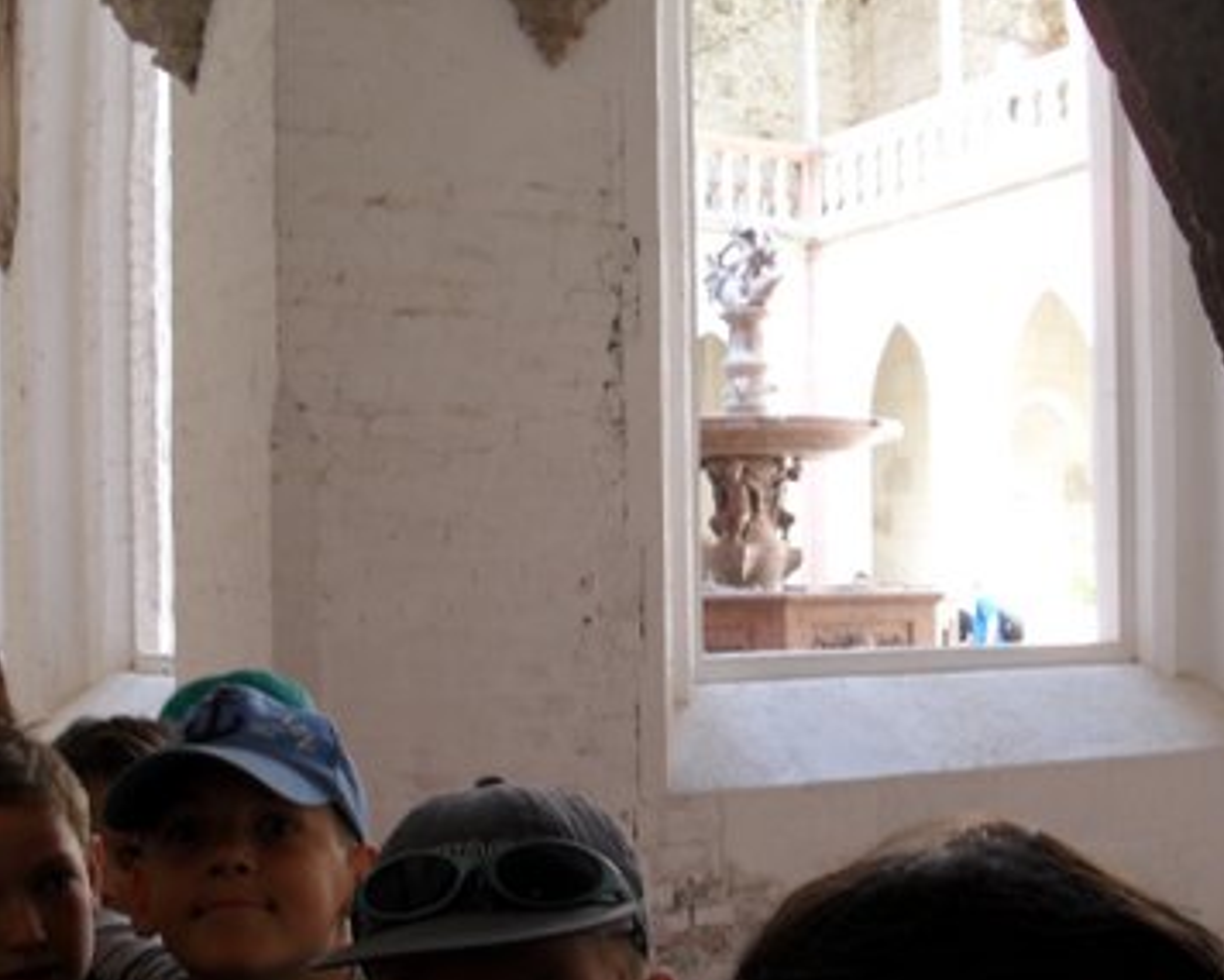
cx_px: 615
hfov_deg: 40.3
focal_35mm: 46
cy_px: 705
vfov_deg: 32.3
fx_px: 1667
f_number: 3.2
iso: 100
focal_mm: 6.3
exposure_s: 1/45
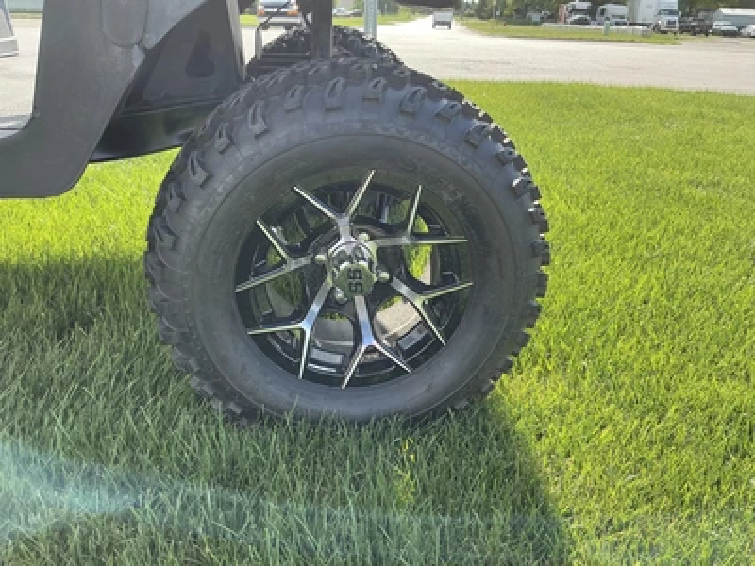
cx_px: 378
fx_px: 611
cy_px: 283
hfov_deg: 63.4
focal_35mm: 28
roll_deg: -0.8
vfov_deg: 49.7
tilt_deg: -22.8
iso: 25
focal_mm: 3
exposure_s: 1/397
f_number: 1.8
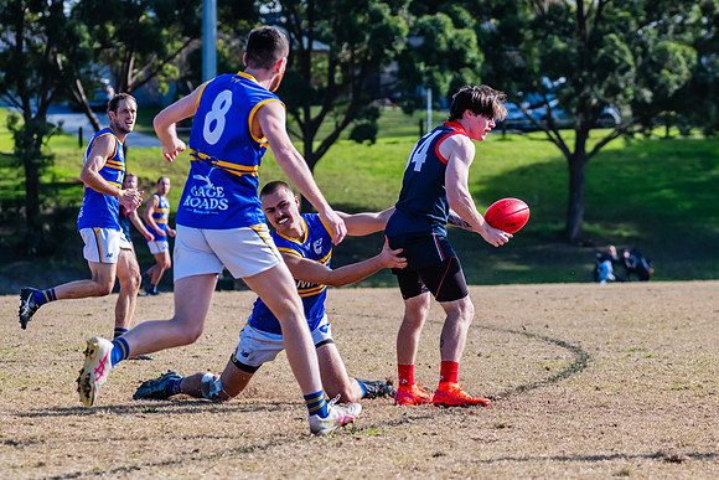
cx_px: 489
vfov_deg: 5.9
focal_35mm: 234
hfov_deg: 8.8
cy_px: 248
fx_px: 4677
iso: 640
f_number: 6.3
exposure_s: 1/1600
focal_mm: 170
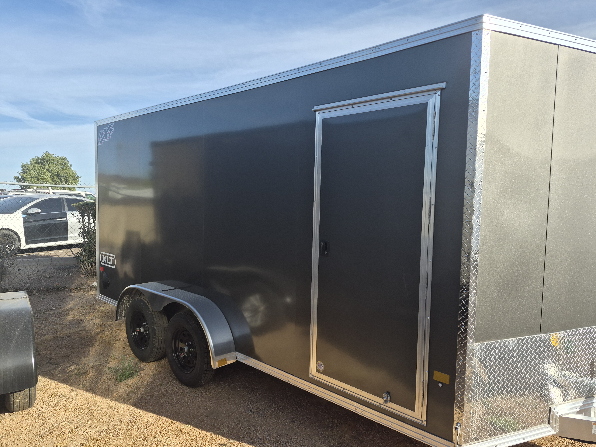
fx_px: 396
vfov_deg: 58.9
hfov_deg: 73.9
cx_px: 298
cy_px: 224
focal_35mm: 23
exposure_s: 1/3624
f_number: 1.8
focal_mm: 5.4
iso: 80
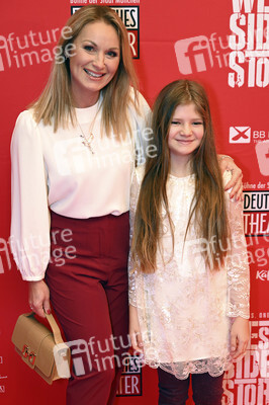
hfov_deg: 26.9
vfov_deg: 39.6
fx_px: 561
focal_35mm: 50
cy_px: 202
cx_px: 134
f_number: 2.8
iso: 1250
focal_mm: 50
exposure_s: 1/125
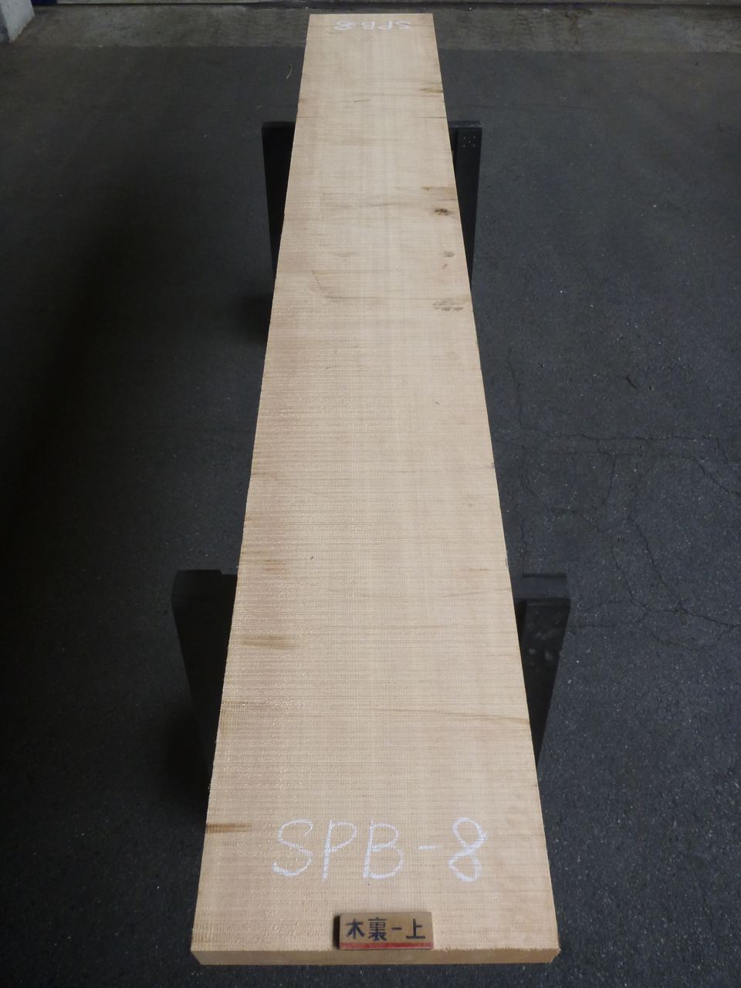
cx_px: 370
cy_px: 494
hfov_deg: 49.7
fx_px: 799
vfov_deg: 63.4
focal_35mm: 28
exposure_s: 1/60
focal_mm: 4.9
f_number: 3.3
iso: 200
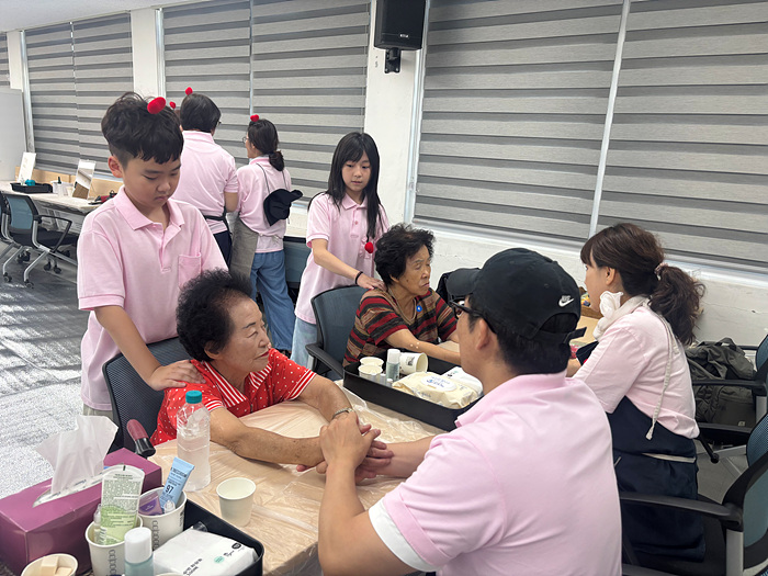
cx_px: 384
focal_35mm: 26
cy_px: 288
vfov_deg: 53.1
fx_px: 577
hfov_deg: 67.3
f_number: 1.6
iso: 80
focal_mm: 5.96
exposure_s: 1/120
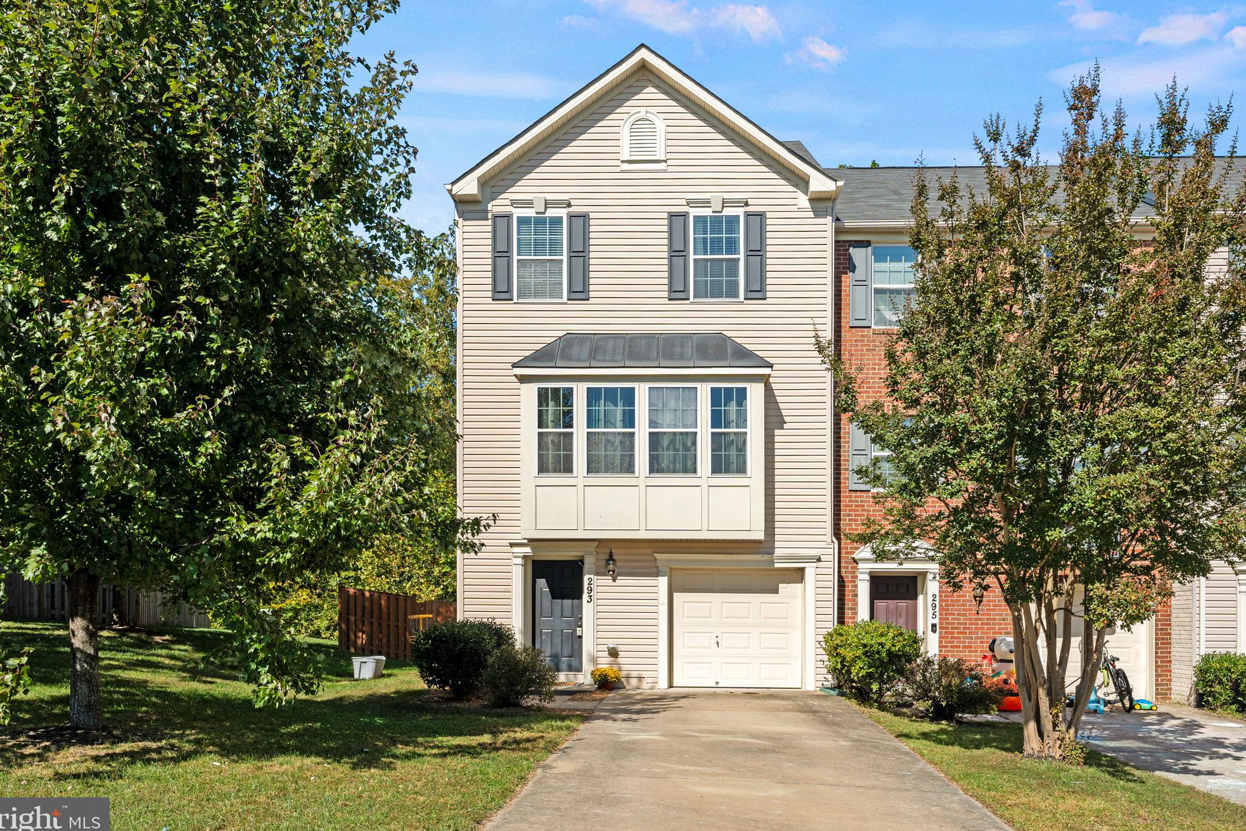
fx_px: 865
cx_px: 618
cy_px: 411
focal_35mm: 25
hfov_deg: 71.5
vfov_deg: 51.3
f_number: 9
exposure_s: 1/500
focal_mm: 24
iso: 400
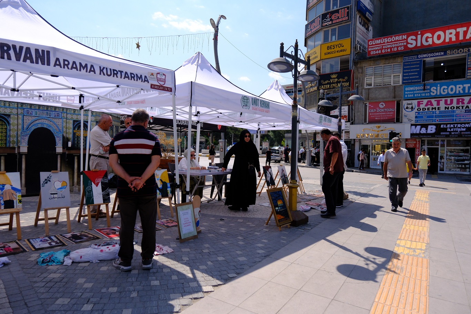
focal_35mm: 24
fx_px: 314
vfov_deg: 53.1
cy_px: 157
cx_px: 236
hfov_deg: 73.8
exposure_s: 1/3200
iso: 400
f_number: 4
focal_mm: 16
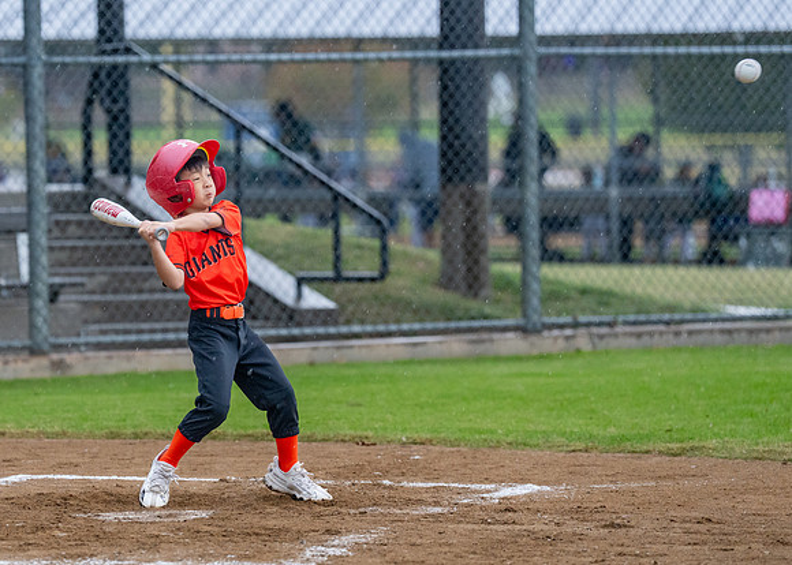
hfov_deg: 8.6
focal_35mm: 234
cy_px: 262
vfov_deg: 6.1
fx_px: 5263
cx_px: 196
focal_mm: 151
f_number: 2.8
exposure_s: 1/1000
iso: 1600
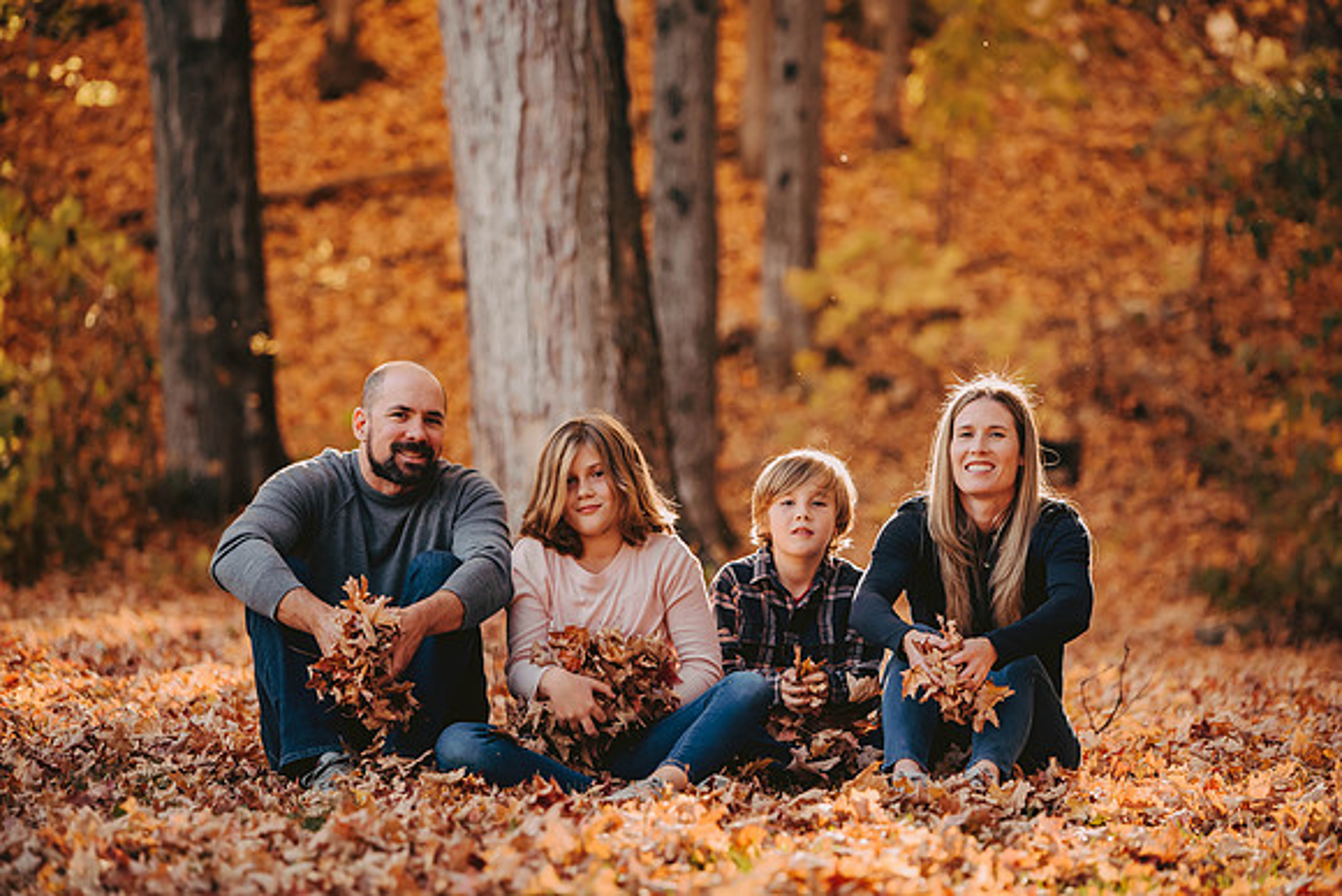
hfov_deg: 15.2
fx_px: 5033
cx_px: 671
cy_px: 448
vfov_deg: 10.2
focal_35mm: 135
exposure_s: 1/640
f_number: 2.8
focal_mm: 135
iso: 640
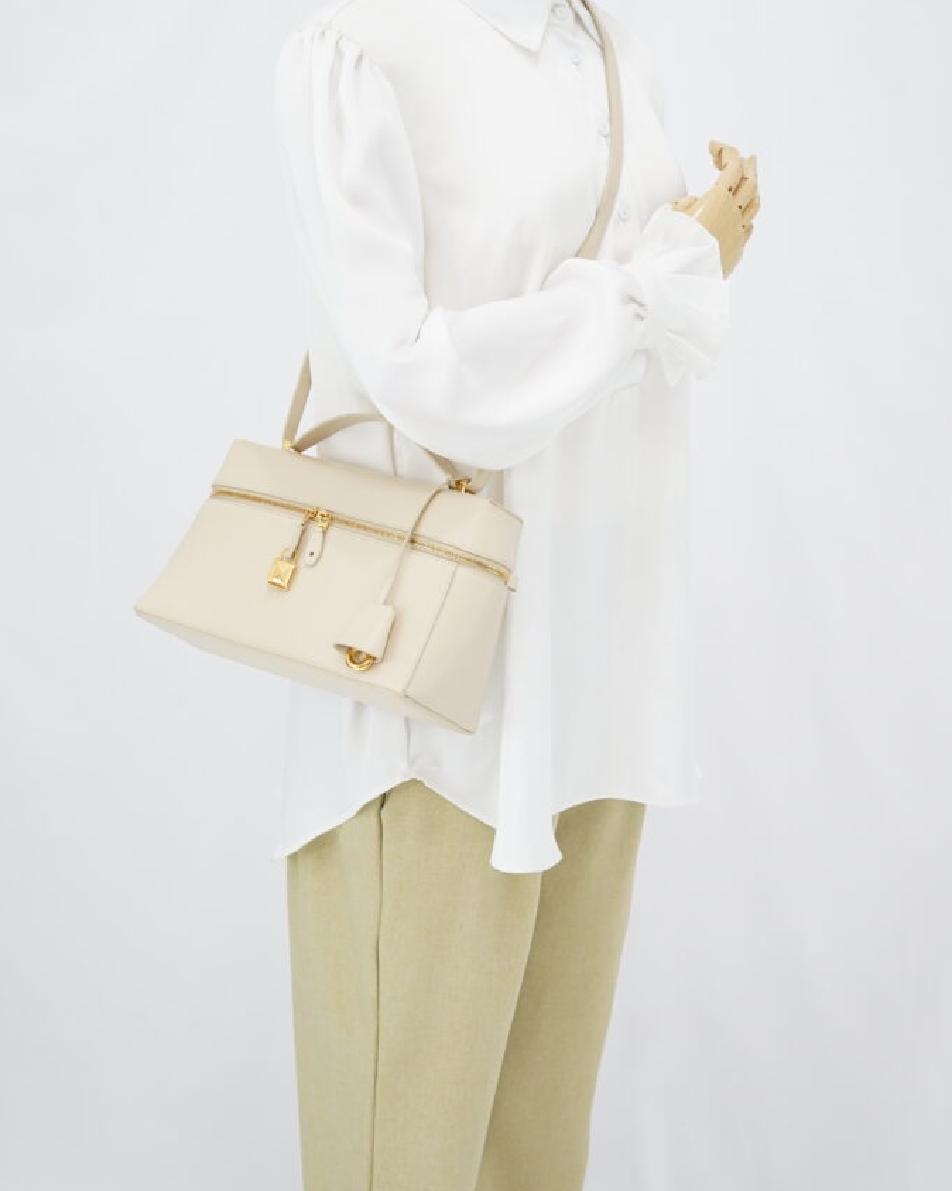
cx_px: 480
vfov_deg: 32.9
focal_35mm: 57
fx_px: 2008
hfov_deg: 26.7
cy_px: 485
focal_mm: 50
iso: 640
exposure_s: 1/8
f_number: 6.3
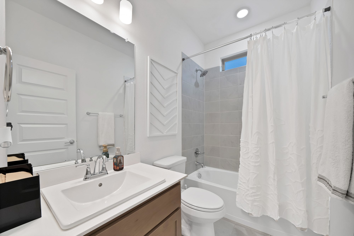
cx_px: 177
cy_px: 118
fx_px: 118
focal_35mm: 12
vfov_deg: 90.1
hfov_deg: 112.6
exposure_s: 1/20
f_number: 8
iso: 640
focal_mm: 12
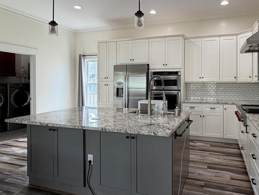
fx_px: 187
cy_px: 83
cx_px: 159
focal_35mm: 25
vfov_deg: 54.7
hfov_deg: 68.5
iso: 160
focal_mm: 2.22
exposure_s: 1/120
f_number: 2.2
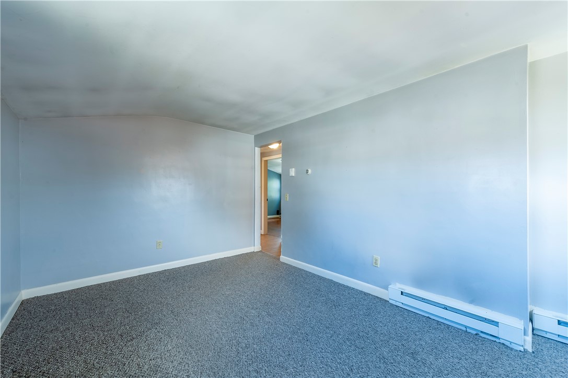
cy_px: 189
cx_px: 284
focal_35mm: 14
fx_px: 221
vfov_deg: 81.1
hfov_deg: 104.3
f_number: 11
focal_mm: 14
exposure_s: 1/30
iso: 800
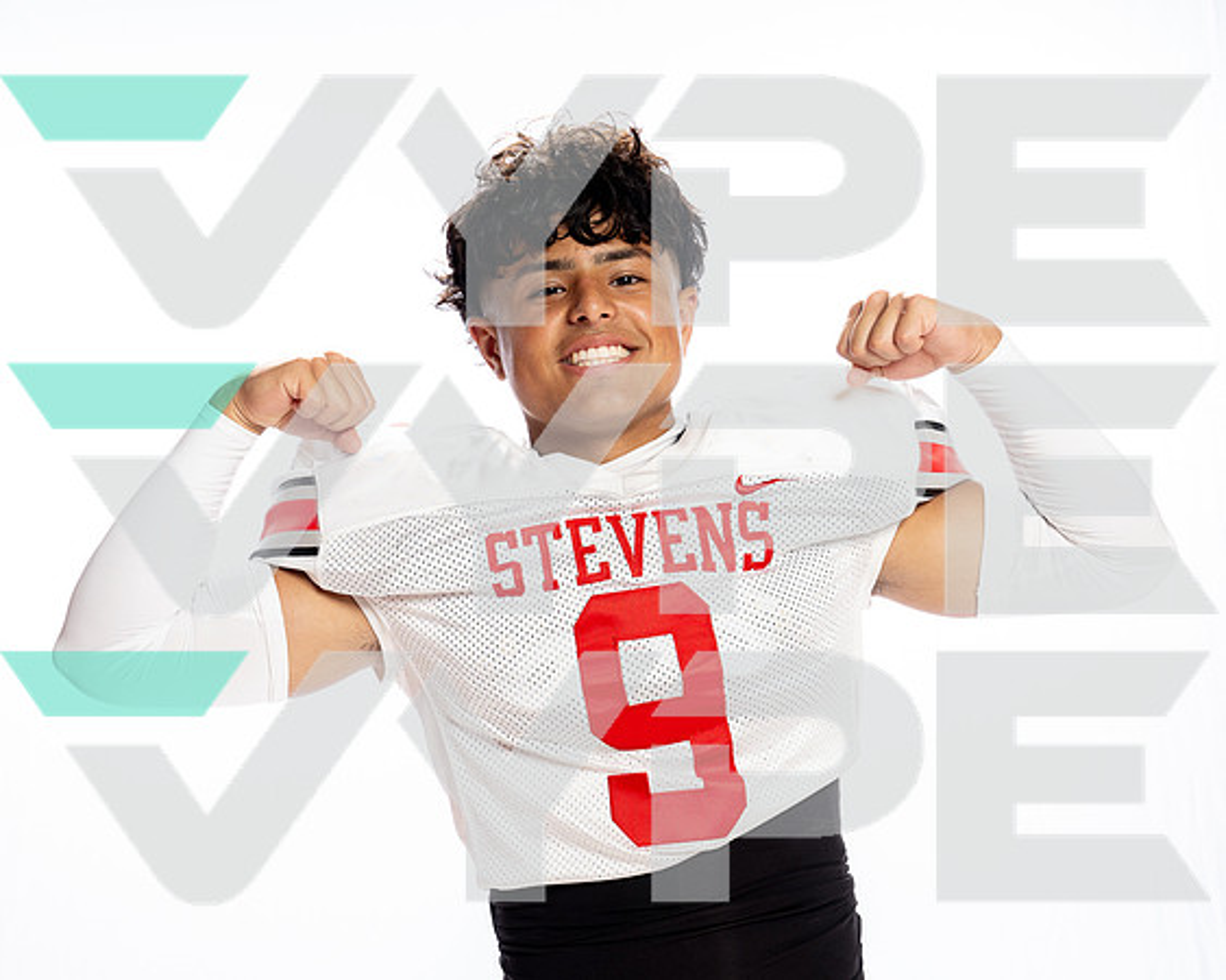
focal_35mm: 54
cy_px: 490
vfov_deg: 28.1
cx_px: 594
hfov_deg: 34.7
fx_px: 1961
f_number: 8
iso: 800
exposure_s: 1/250
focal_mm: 48
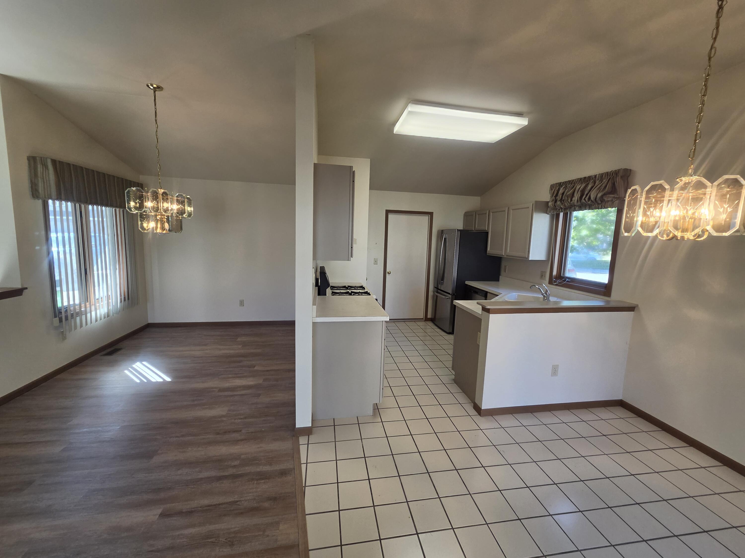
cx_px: 372
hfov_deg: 106.2
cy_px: 279
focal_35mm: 13
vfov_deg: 89.9
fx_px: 280
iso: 125
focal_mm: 2.2
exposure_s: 1/120
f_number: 2.2
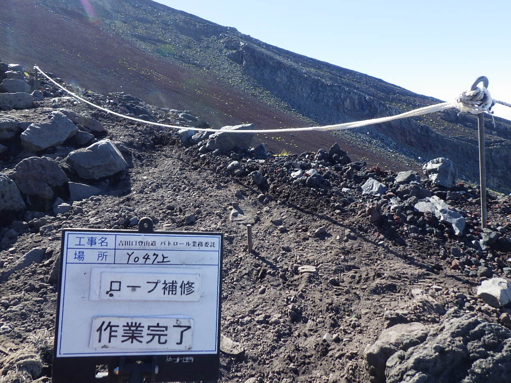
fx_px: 413
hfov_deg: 63.4
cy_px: 192
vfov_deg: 49.7
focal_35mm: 28
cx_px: 256
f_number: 4.2
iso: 250
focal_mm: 5
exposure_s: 1/640
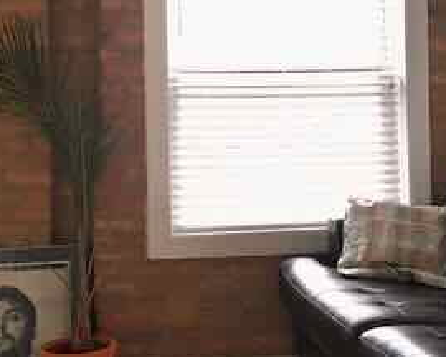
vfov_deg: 22.5
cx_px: 200
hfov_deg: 28.3
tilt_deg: +1.2
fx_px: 884
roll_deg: +1.6
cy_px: 76
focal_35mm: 67
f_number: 2.2
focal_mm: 4.15
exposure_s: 1/30
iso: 125
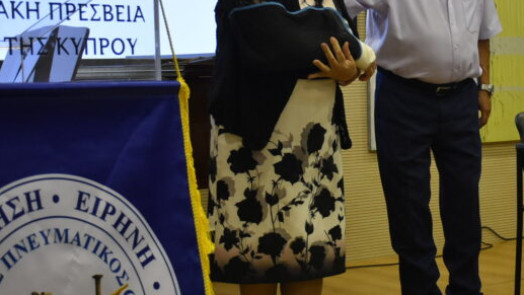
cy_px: 155
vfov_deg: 14.4
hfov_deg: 24.5
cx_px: 485
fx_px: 1168
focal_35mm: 84
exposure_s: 1/125
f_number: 5.6
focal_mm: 27
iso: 1600
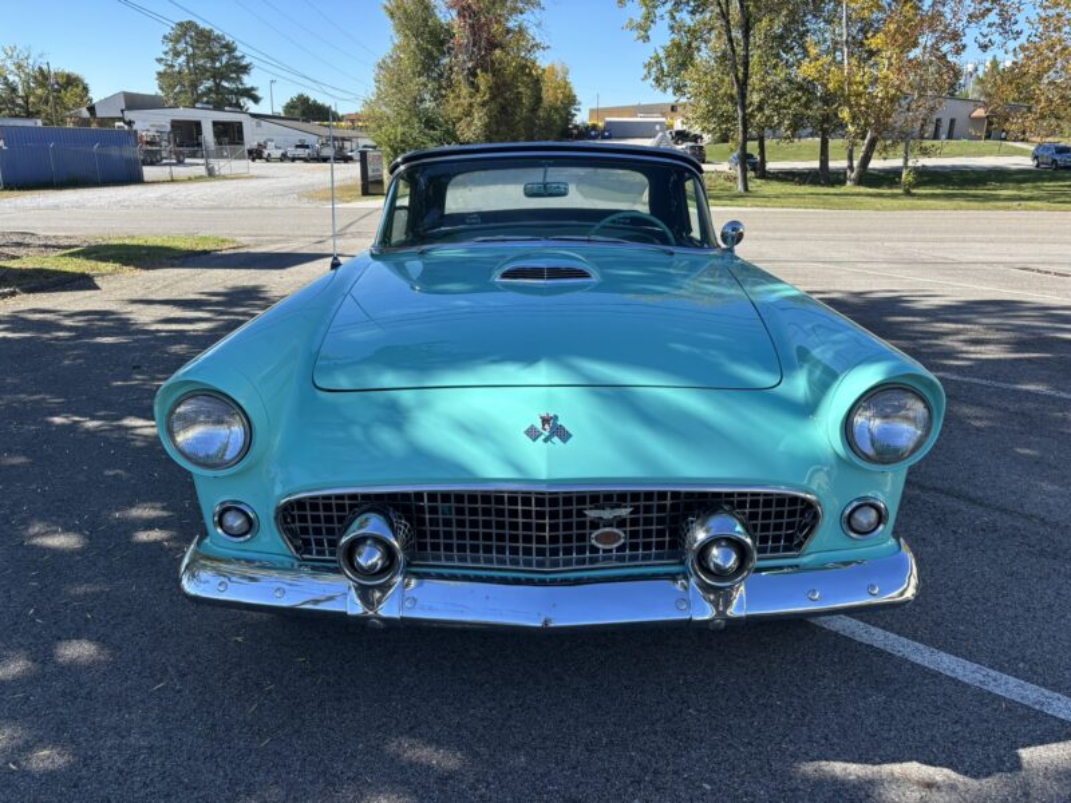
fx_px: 804
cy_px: 402
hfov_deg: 67.3
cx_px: 536
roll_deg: -1.4
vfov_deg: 53.1
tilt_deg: -17.9
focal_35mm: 26
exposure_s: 1/1311
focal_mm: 5.96
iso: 50
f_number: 1.6
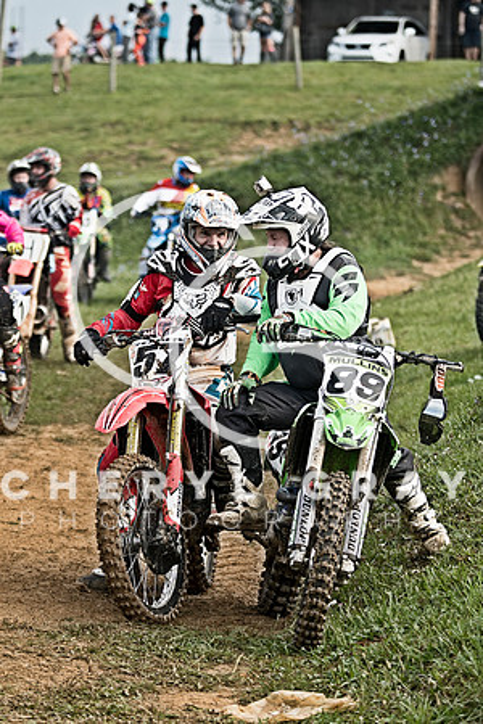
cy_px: 362
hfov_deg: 9.1
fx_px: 3019
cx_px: 242
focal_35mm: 150
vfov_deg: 13.7
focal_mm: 100
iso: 500
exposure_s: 1/2000
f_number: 2.8
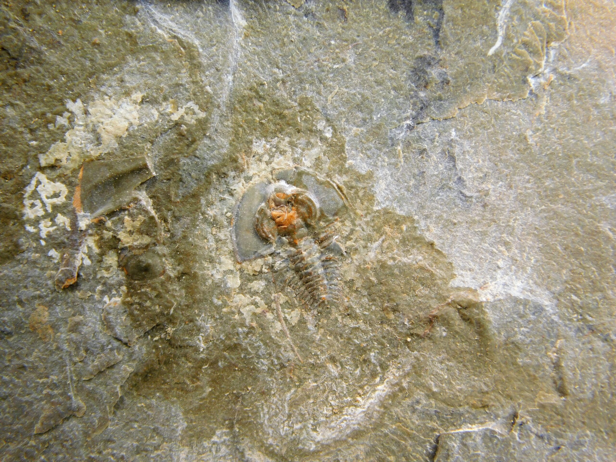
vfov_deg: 6.4
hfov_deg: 8.5
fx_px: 4128
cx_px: 308
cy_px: 231
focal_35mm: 232
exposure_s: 1/60
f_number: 5.6
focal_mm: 41.3
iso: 125
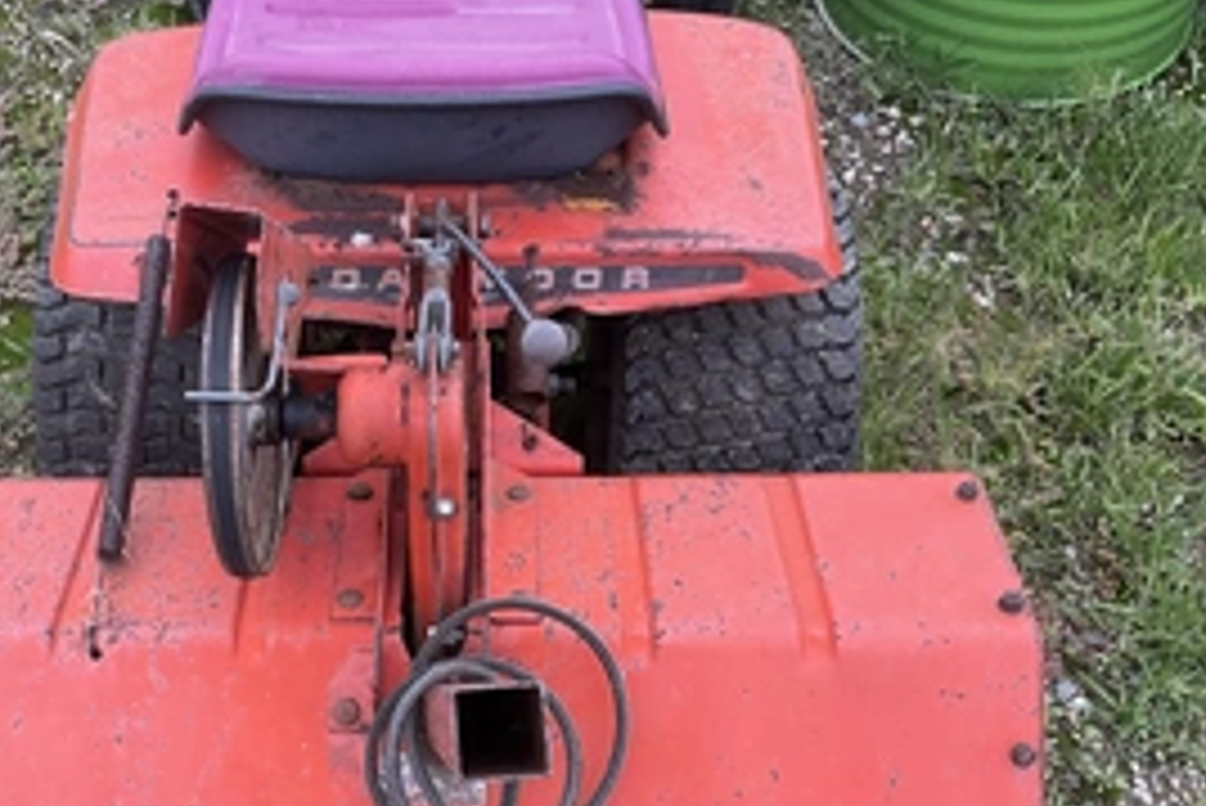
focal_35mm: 45
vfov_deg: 29.7
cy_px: 527
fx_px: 1508
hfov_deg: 42.8
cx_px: 374
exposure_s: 1/185
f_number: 1.8
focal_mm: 3
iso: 20
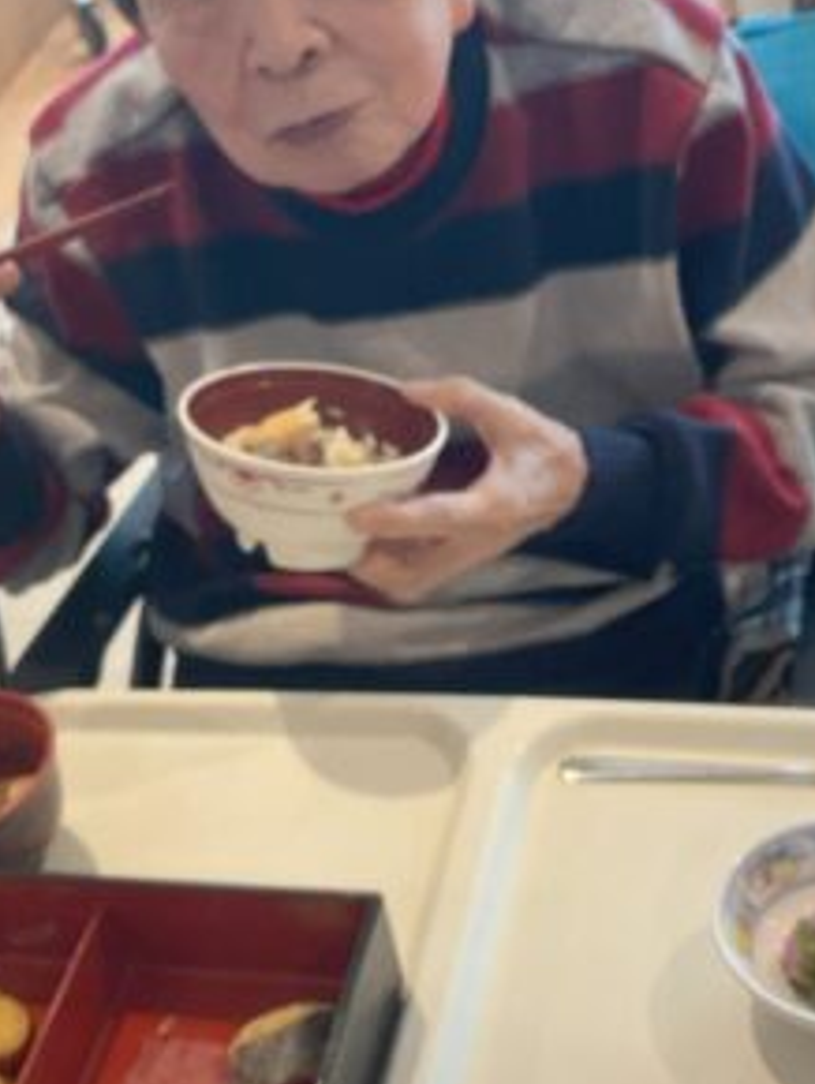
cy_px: 591
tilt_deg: -38.9
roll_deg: +15.0
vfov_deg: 32.1
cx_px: 381
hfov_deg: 24.4
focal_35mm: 60
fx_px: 1881
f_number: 1.8
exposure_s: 1/60
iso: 100
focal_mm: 3
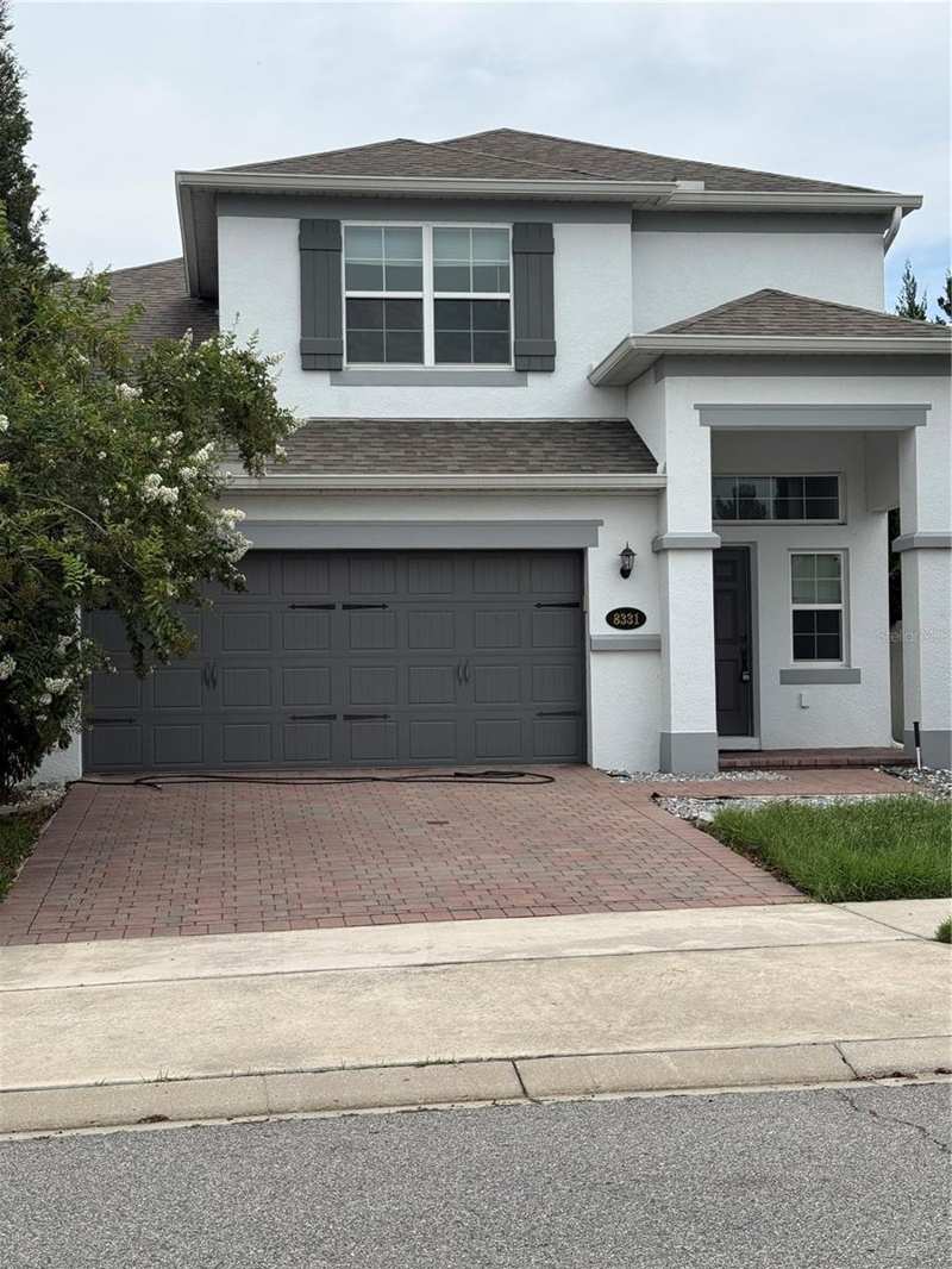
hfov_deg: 30.3
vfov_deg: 39.6
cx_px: 476
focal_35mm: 48
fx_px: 1759
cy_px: 634
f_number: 1.78
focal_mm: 6.76
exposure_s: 1/3534
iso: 64
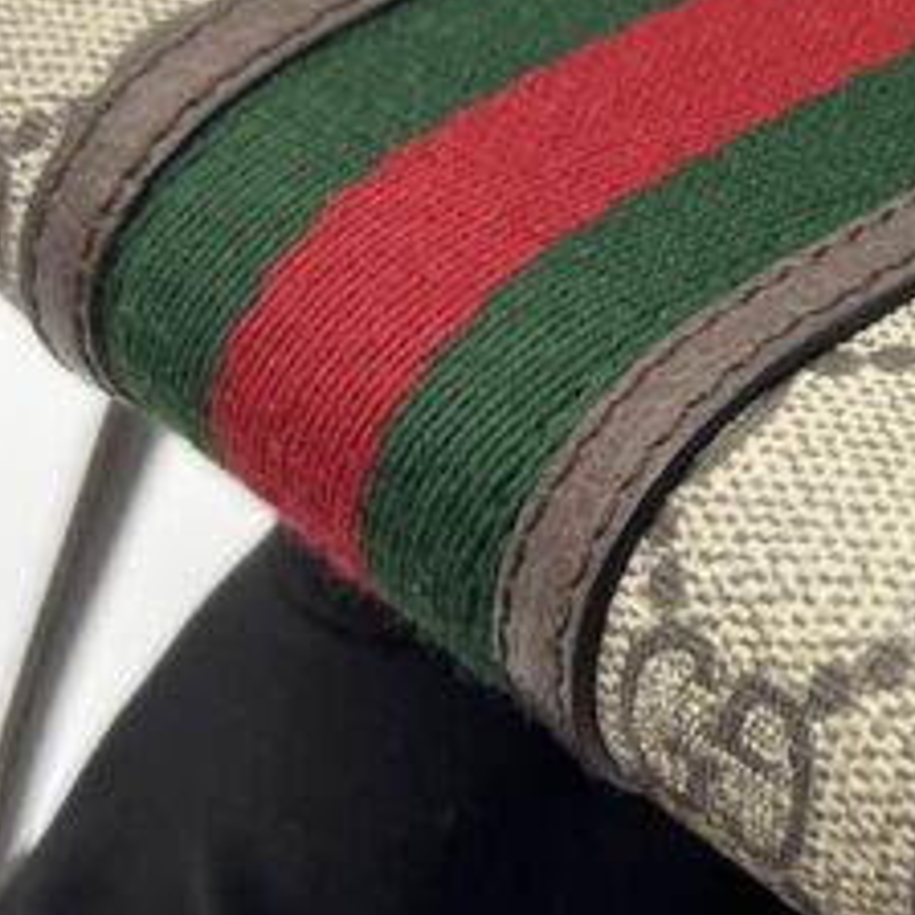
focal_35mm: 105
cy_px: 143
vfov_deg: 16.4
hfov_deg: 15.6
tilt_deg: -39.6
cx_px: 1258
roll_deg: +2.2
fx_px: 3140
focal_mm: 5.7
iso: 32
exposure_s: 1/126
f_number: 1.5
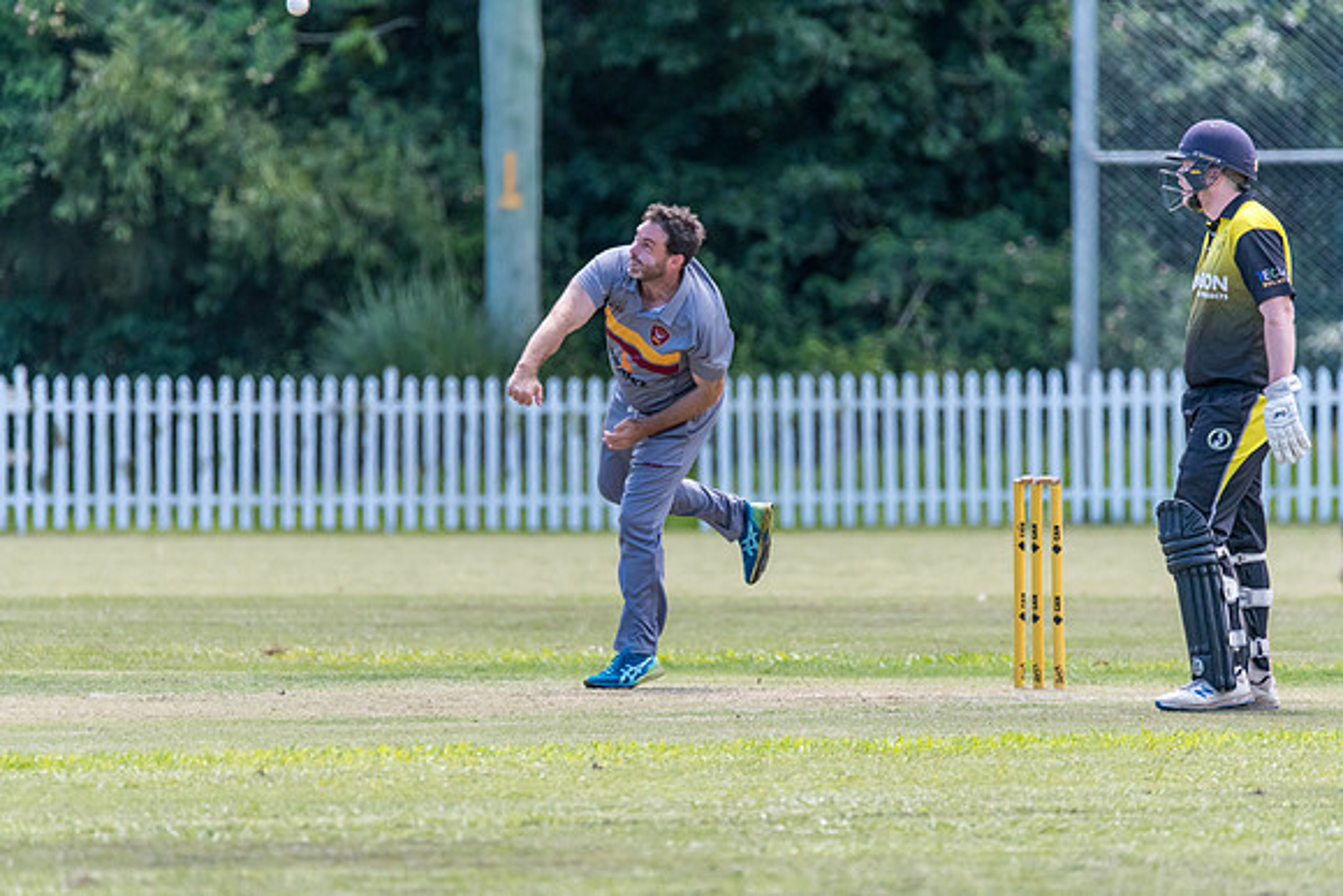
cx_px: 672
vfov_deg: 2.3
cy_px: 448
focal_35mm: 600
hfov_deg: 3.4
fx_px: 22388
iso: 1800
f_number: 6.3
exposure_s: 1/2000
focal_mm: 600
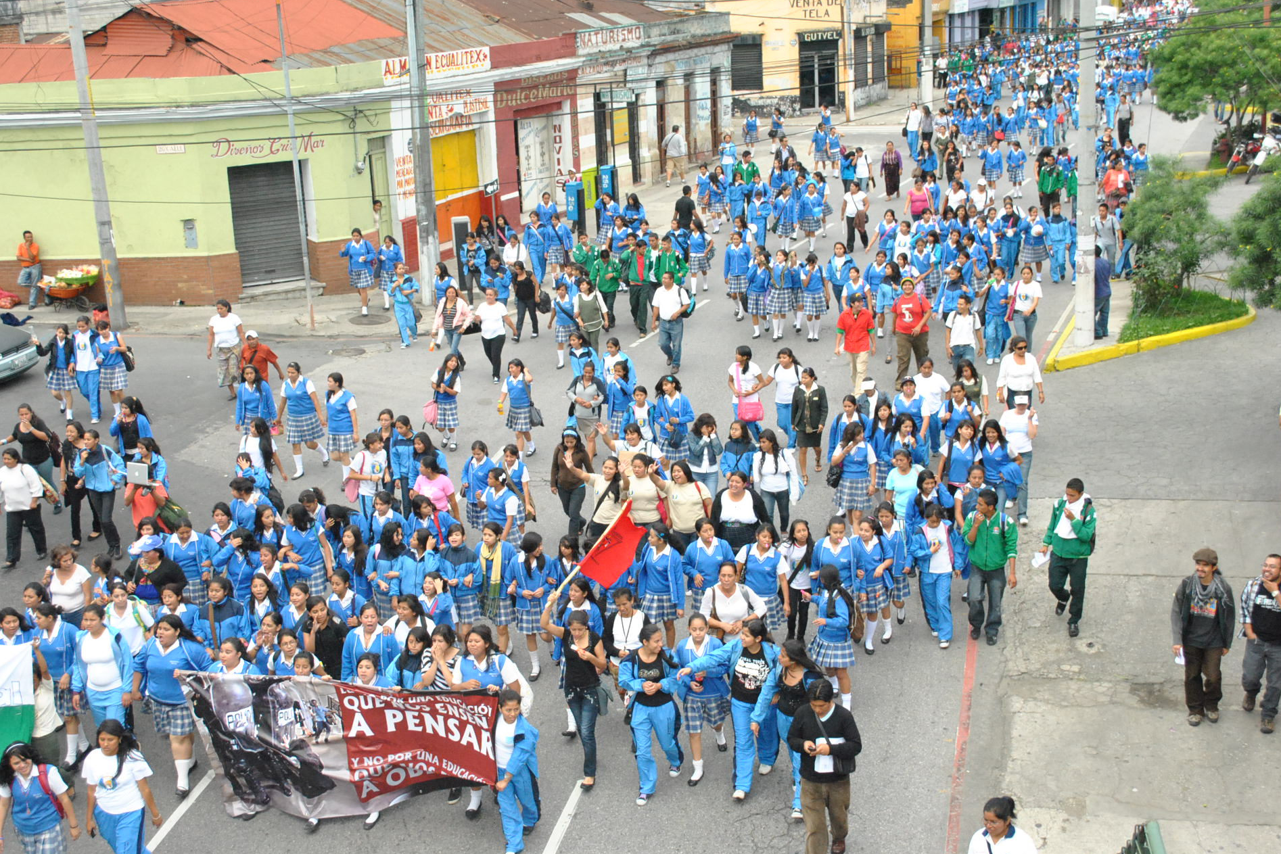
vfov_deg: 30.2
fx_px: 1584
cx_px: 643
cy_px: 429
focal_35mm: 45
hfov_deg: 44.0
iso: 1600
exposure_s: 1/2500
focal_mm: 29
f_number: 5.6
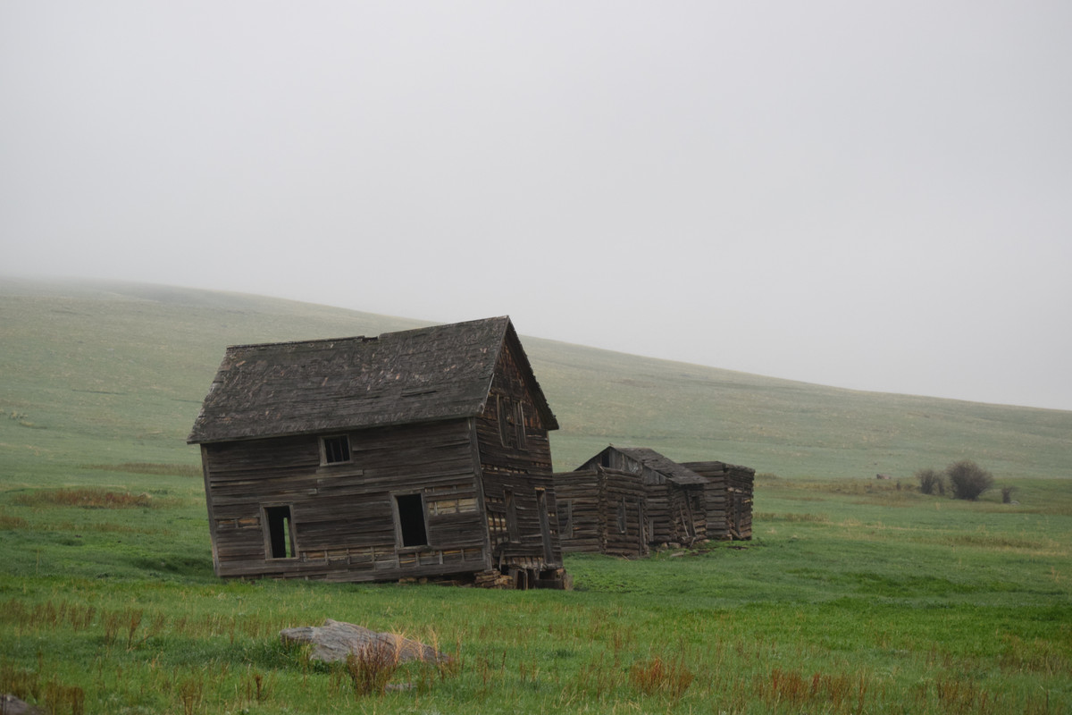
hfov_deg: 24.6
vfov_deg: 16.6
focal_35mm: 82
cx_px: 536
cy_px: 358
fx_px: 2456
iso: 1000
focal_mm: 55
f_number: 4
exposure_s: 1/60
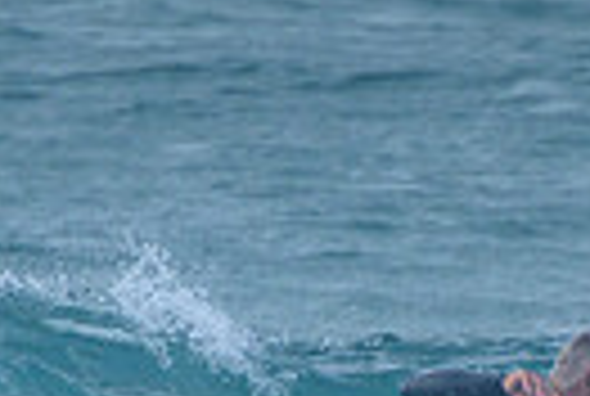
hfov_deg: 0.8
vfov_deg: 0.6
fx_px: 39932
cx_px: 664
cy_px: 636
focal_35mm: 2431
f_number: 8
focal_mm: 400
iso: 500
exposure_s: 1/2000
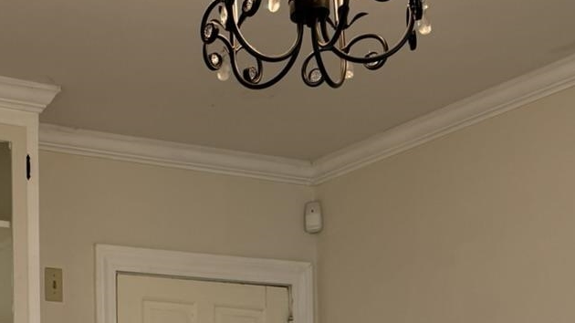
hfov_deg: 23.7
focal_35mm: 85
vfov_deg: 13.4
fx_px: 1296
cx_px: -33
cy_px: 476
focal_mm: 6.76
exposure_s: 1/120
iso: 125
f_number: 1.78
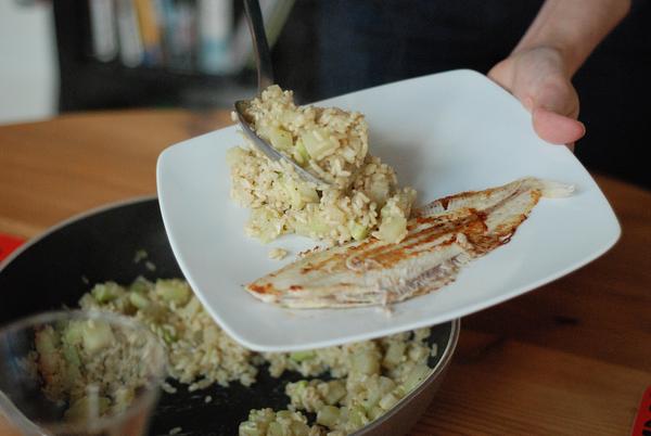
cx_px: 326
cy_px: 218
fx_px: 1358
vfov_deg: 18.2
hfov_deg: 27.0
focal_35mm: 75
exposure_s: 1/800
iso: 1600
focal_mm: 50
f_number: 2.5
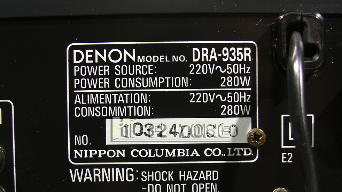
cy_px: 129
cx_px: 170
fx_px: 553
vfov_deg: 19.7
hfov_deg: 34.3
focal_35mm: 61
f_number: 2.8
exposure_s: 1/50
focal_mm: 14.2
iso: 50
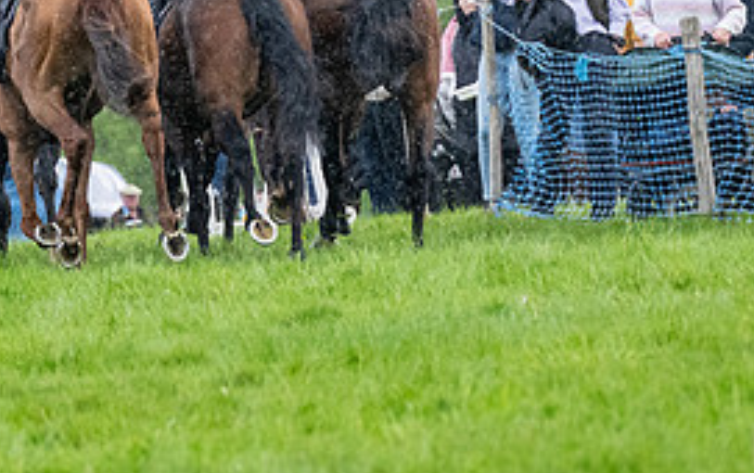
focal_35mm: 490
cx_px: 184
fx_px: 10079
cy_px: 75
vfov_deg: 2.7
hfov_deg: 4.3
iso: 2000
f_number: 4
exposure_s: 1/1600
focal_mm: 150
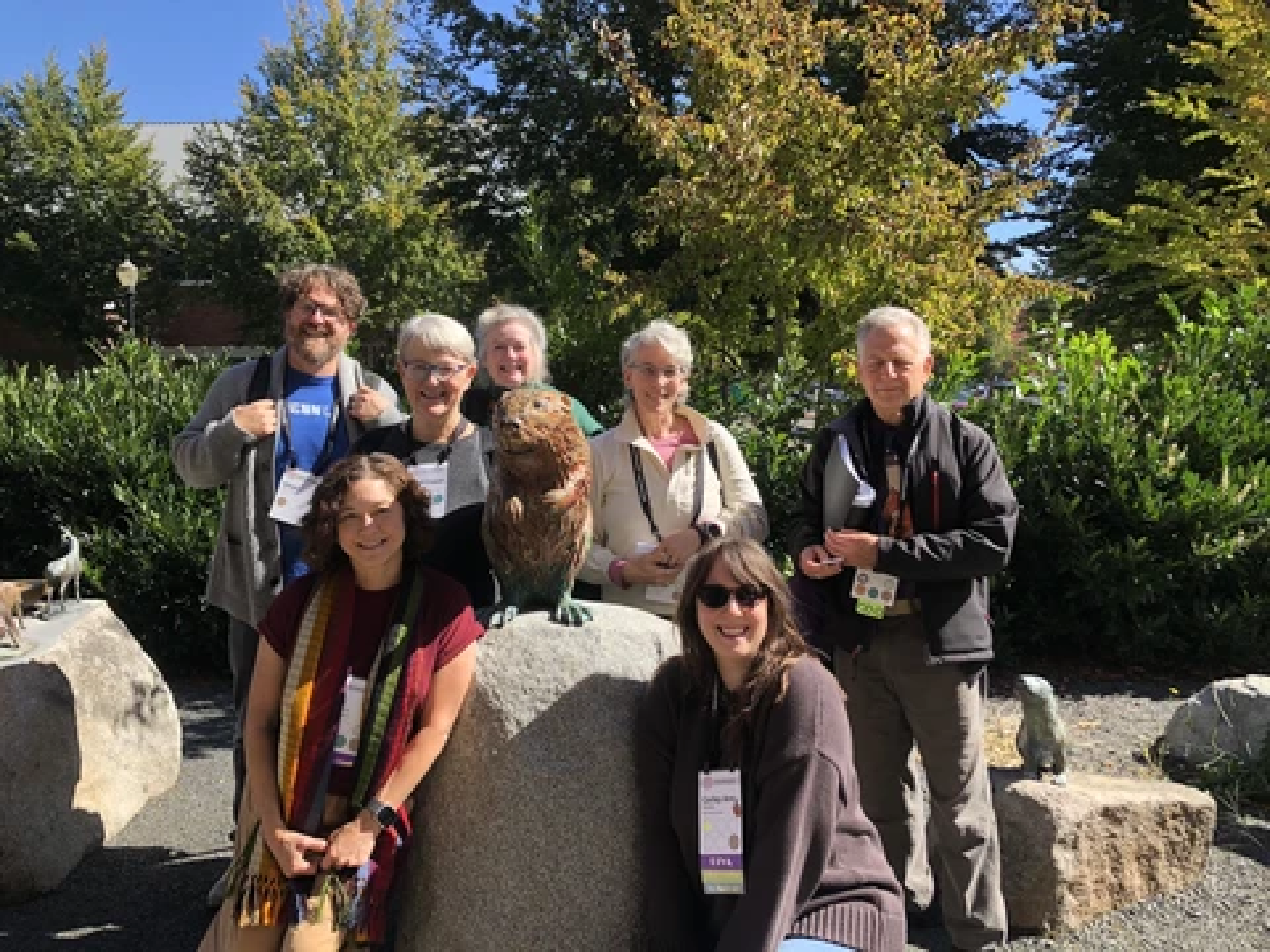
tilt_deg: -6.4
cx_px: 635
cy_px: 476
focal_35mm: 28
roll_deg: +0.9
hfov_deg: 63.4
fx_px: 1027
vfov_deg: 49.7
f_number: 1.8
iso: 20
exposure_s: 1/585
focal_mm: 3.99
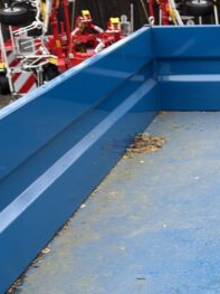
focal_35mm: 73
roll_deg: -0.6
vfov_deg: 25.7
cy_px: 275
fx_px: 619
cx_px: 291
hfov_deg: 18.6
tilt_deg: -25.7
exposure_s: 1/685
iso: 80
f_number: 1.78
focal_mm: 6.86
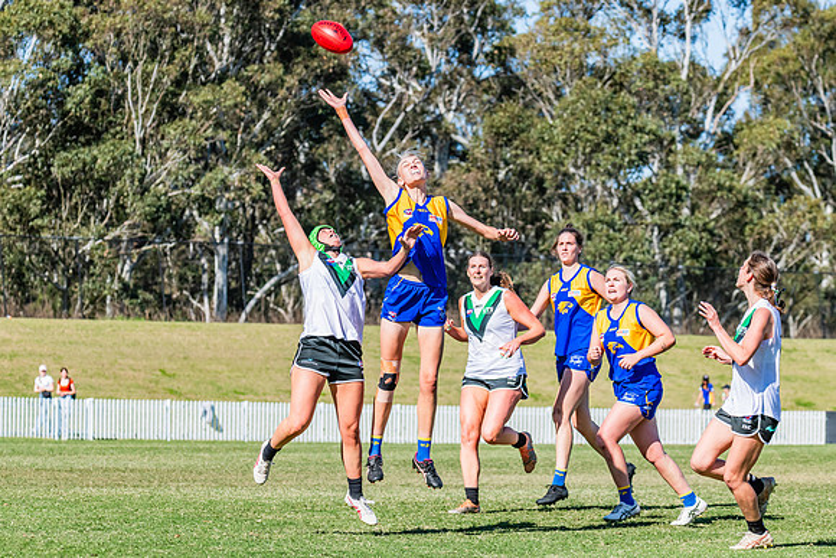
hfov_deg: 10.4
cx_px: 409
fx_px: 4580
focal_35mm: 197
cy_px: 279
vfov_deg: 7.0
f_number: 9
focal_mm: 190
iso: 640
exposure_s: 1/1250
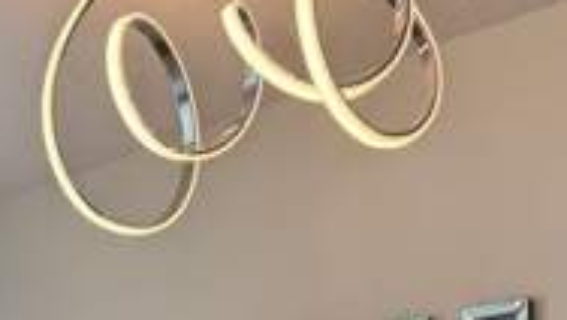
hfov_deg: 23.7
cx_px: 166
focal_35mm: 89
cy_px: 761
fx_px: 1339
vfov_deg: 11.4
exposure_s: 1/208
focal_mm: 6.76
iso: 64
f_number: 1.78
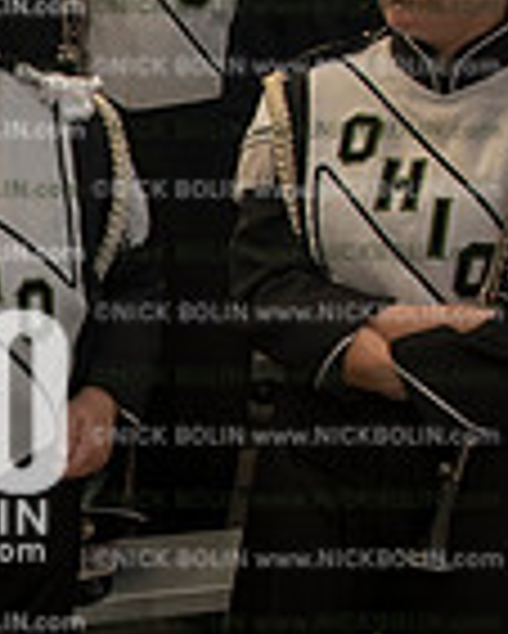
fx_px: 1352
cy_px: 436
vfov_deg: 26.2
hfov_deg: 19.8
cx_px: -121
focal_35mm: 72
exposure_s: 1/400
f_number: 3.2
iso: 800
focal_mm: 24
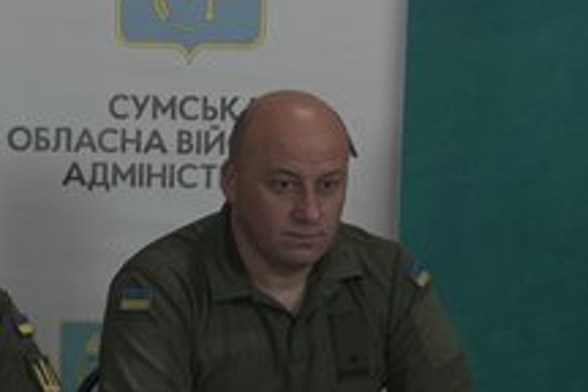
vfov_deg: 9.4
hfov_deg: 14.0
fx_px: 2384
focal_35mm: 146
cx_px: 106
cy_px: 323
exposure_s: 1/50
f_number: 3.5
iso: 800
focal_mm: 53
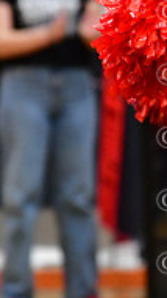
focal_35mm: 957
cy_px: 232
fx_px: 7557
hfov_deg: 1.3
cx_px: 382
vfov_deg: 2.3
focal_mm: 200
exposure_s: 1/500
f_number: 3.5
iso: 5000
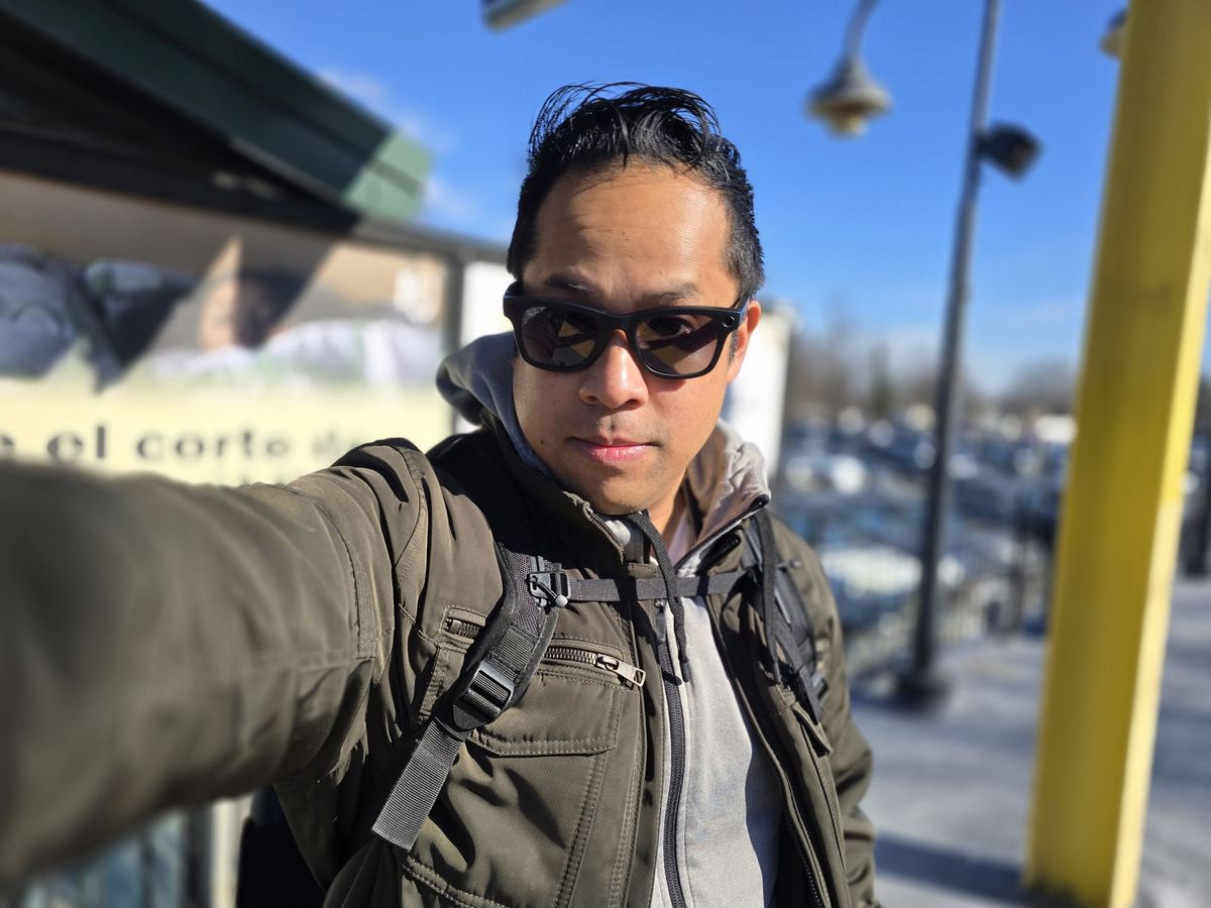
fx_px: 805
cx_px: 606
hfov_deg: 73.9
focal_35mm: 23
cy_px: 454
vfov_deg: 58.9
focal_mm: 6.3
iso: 12
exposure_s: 1/647
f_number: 1.7
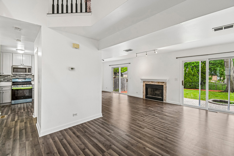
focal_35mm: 15
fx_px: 97
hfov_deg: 100.4
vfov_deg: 77.3
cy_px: 78
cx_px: 117
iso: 125
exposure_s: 1/15
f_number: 8
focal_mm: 10
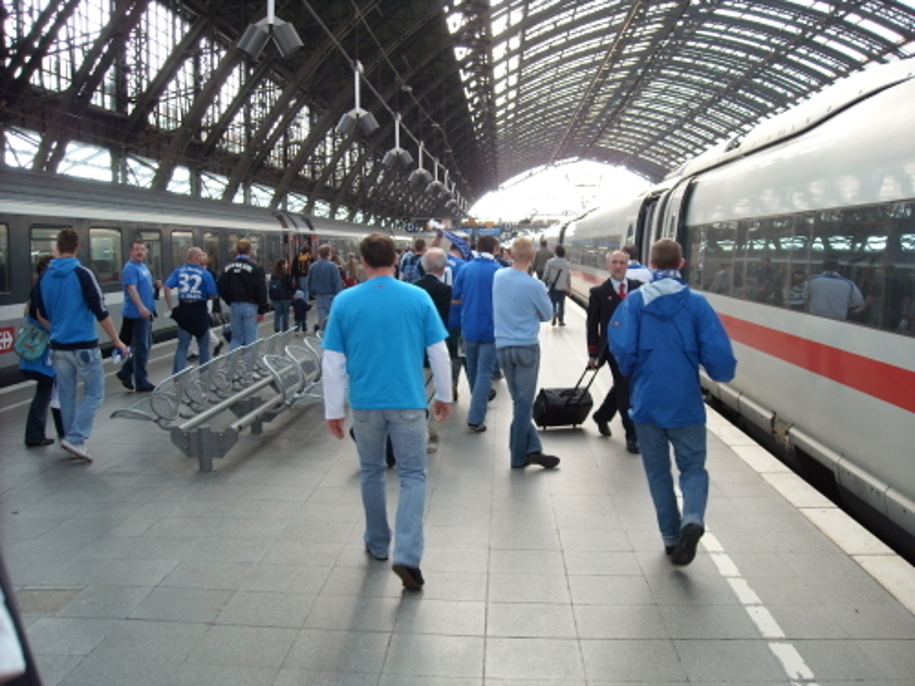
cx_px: 458
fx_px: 925
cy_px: 343
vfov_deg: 40.7
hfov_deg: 52.6
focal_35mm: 35
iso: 73
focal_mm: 5.7
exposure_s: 1/60
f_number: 2.8
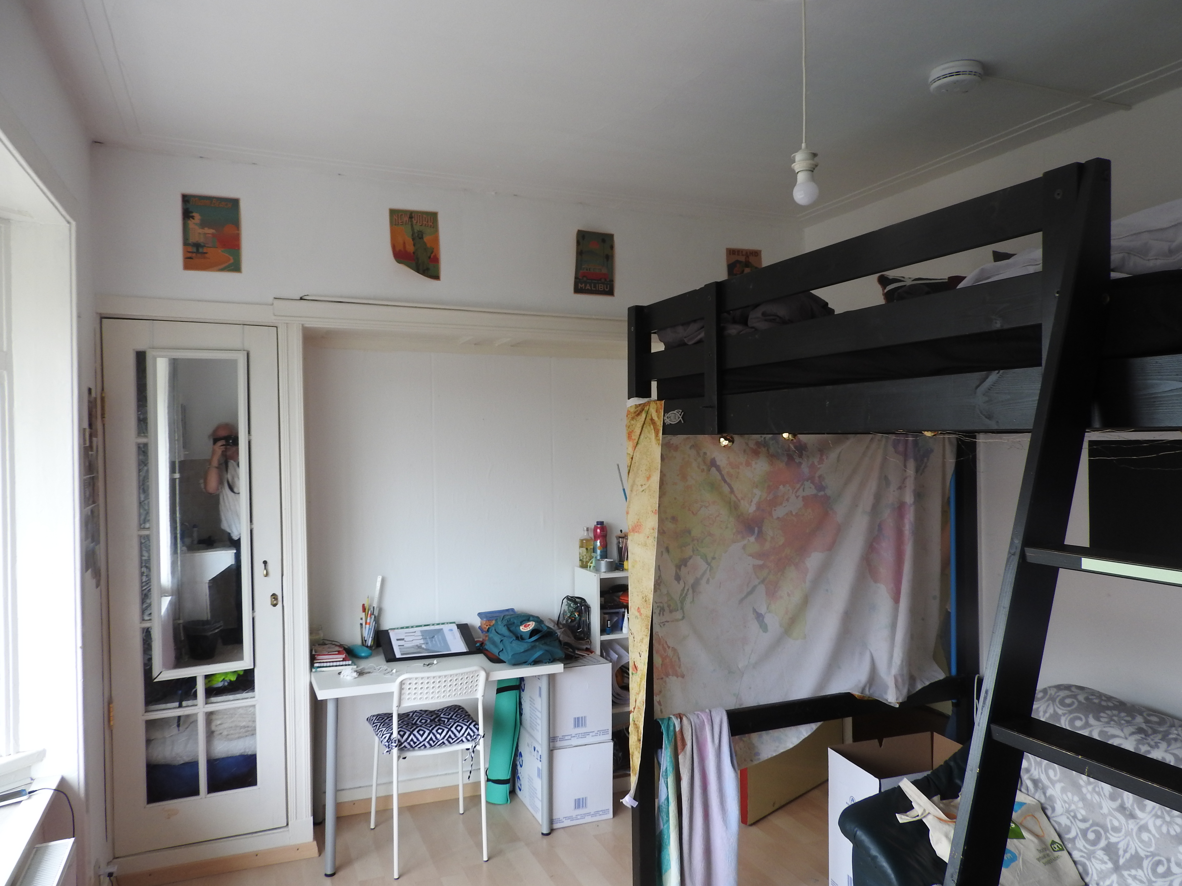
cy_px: 443
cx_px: 591
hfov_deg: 71.6
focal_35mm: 24
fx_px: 820
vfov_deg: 56.8
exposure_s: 1/40
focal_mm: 4.3
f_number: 3.3
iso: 100
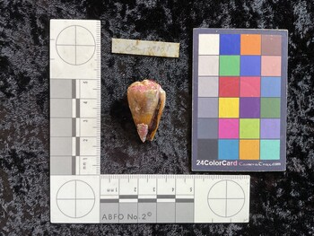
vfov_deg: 48.3
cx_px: 157
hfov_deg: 61.6
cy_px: 118
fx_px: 263
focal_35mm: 29
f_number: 1.8
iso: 50
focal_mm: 3
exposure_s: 1/50
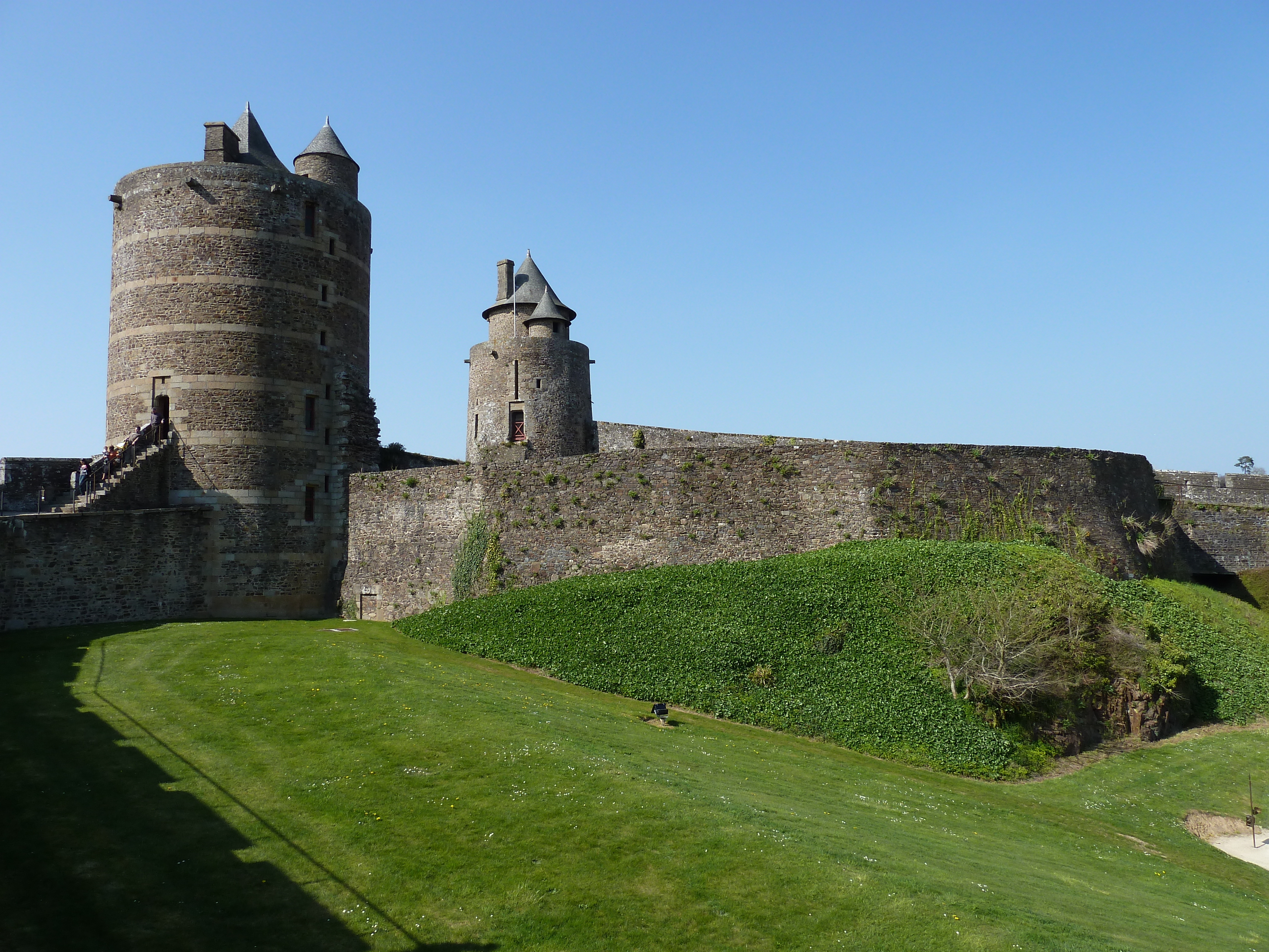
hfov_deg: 69.4
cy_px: 476
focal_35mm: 25
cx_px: 634
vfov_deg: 54.9
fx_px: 916
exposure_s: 1/500
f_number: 4
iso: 80
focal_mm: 4.1
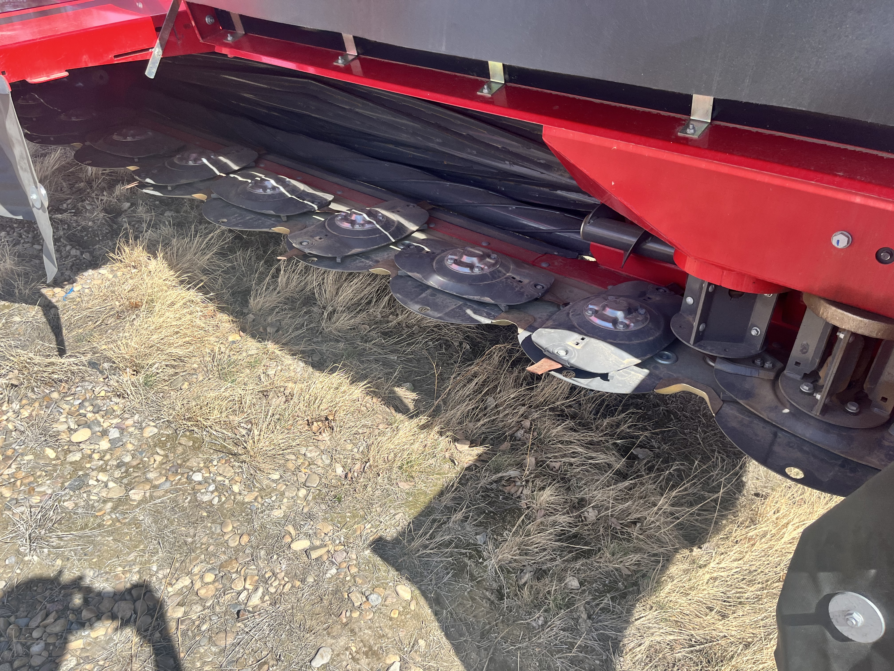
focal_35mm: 26
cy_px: 336
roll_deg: -2.1
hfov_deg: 67.3
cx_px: 447
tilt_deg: -32.0
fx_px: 671
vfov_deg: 53.1
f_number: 1.6
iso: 50
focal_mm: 5.1
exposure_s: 1/1802
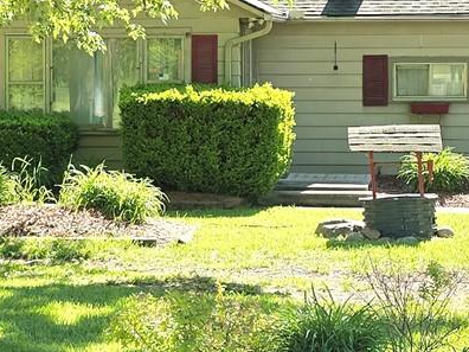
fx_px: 1612
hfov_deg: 16.5
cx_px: 203
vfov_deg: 12.4
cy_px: 126
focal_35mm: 119
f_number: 1.7
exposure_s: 1/303
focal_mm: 6.3
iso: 12
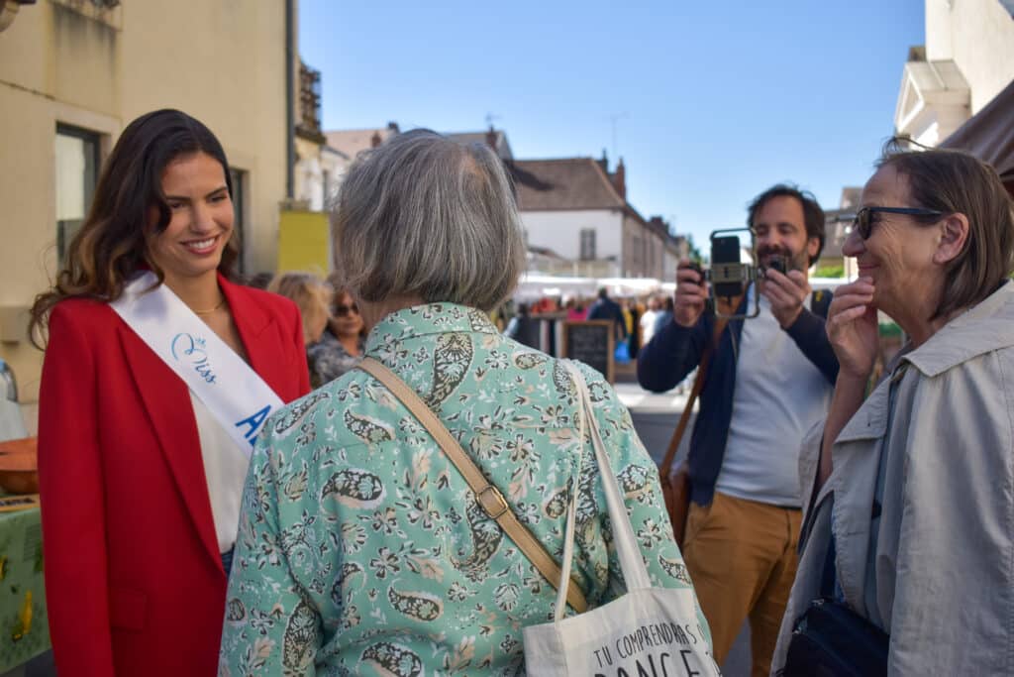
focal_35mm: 40
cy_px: 338
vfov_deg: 33.0
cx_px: 507
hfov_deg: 47.9
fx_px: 1141
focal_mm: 27
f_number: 4
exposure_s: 1/1600
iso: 200
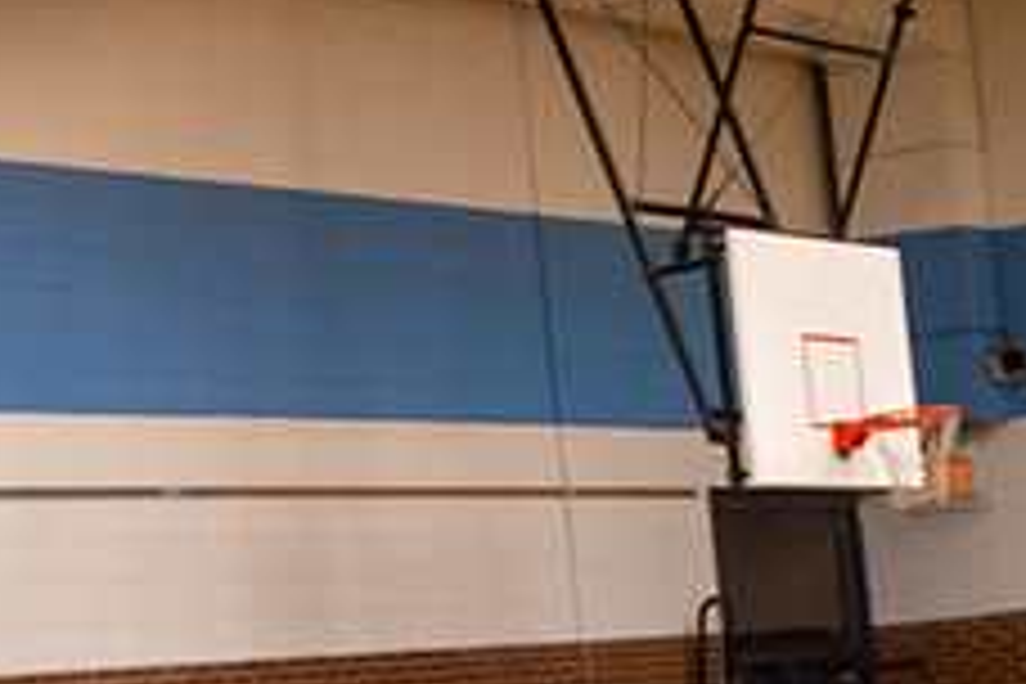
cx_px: 637
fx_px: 4389
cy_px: 914
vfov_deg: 8.8
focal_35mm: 154
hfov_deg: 13.3
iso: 5000
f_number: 4
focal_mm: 78
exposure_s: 1/500
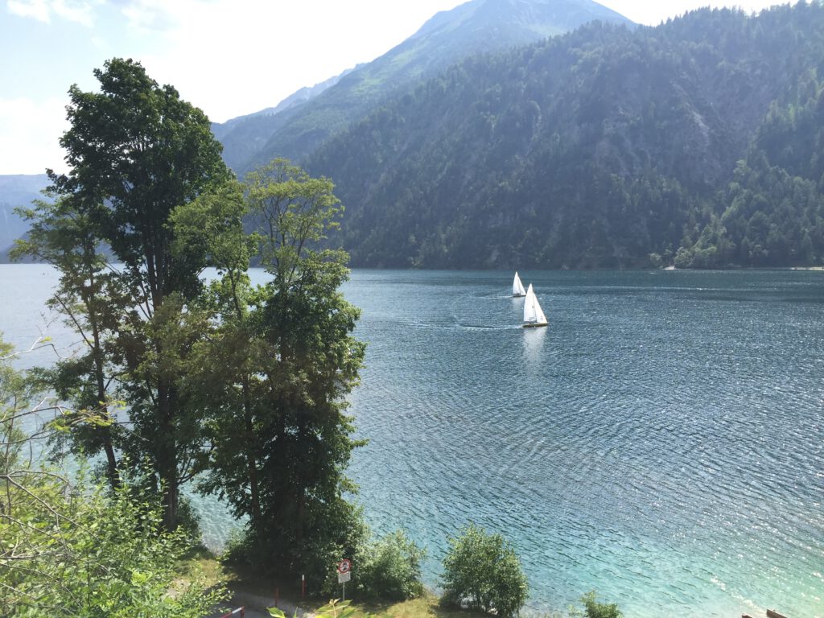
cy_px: 309
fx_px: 690
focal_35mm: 29
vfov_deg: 48.2
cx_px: 412
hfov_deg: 61.7
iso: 32
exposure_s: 1/1364
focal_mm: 4.15
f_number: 2.2
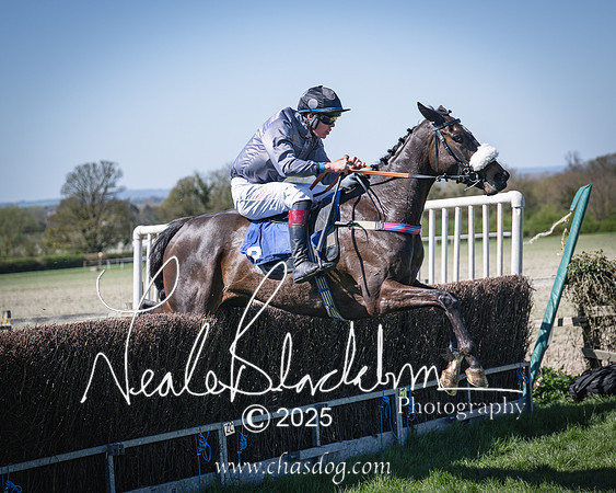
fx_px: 1820
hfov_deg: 19.2
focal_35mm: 100
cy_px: 258
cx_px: 330
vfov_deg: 15.4
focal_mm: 70
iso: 72
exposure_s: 1/2000
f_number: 2.8
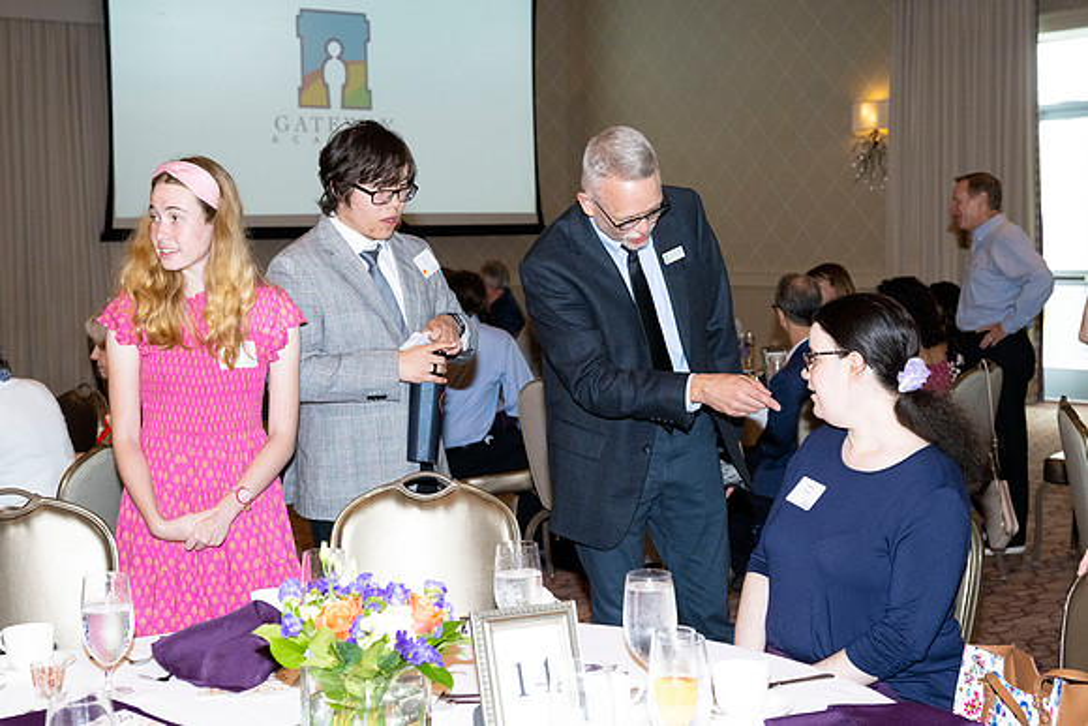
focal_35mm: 51
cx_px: 544
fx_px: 1542
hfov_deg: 38.9
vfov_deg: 26.5
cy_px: 363
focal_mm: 51
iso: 2500
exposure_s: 1/200
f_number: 5.6
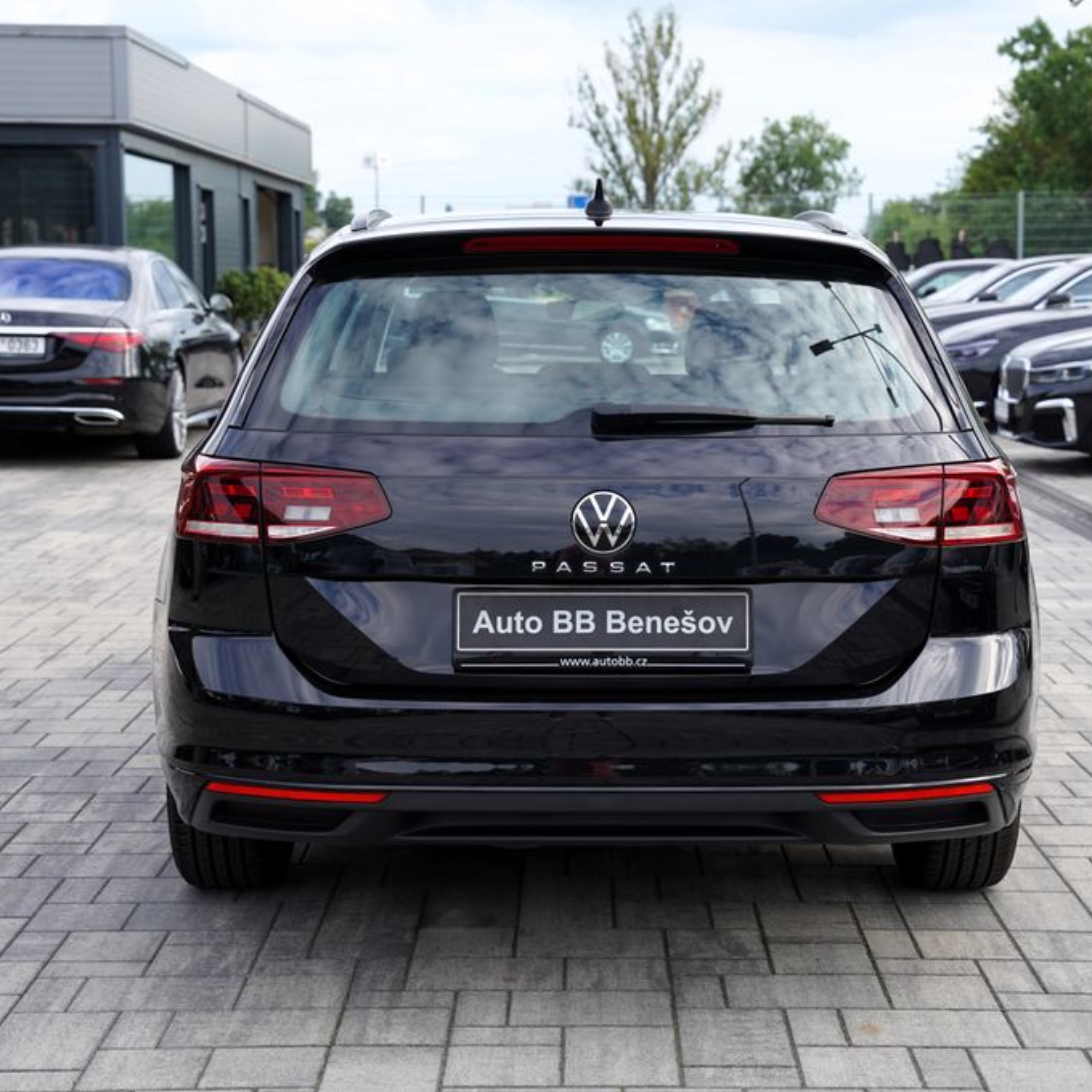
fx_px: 2284
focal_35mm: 64
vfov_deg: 26.9
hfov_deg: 26.9
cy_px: 545
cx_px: 601
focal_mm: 50
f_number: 5
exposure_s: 1/160
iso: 100
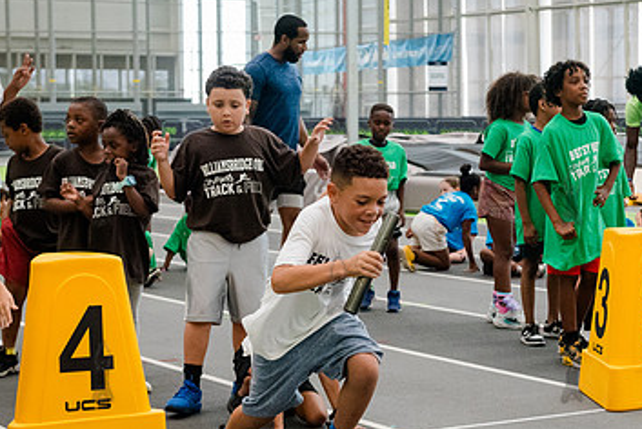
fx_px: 1642
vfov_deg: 14.9
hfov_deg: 22.1
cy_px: 283
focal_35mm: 92
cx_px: 336
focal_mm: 56
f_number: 4
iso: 6400
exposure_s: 1/1000
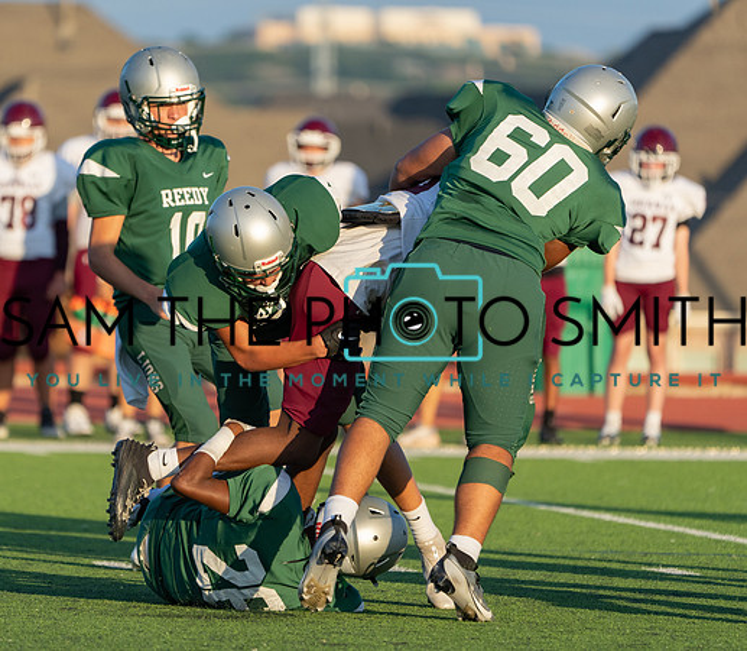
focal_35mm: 461
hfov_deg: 4.1
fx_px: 10545
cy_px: 322
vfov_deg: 3.5
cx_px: 254
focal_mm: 385
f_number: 5.6
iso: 500
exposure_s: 1/1250
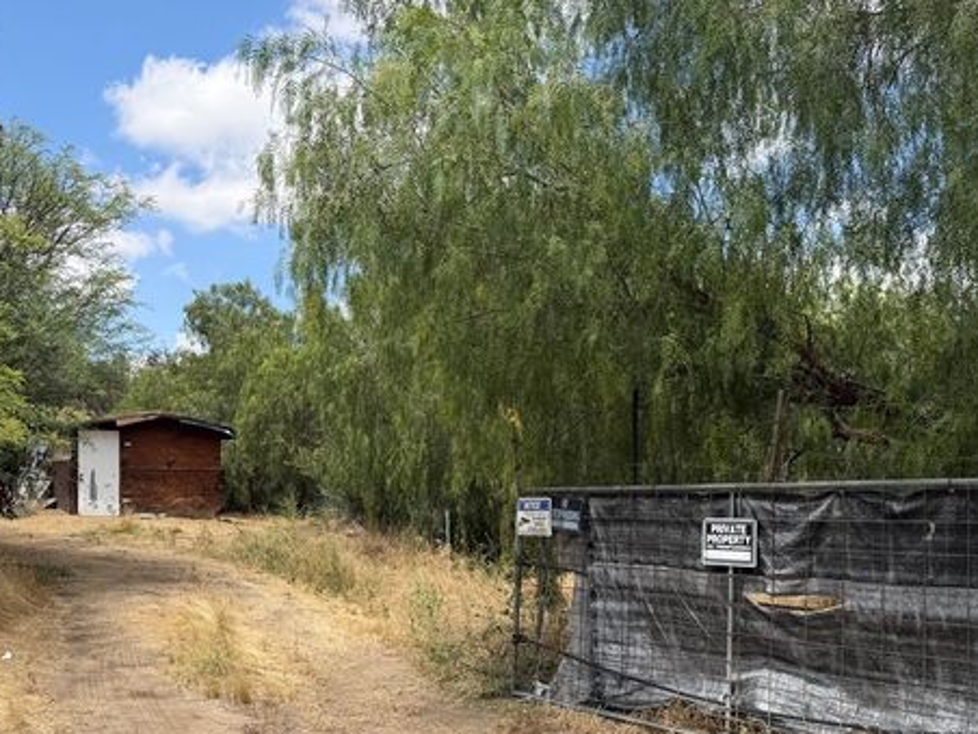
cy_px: 466
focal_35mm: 34
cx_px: 556
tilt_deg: +2.0
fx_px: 961
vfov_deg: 41.4
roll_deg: +0.6
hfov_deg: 53.8
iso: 80
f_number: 1.78
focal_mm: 6.76
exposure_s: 1/2907
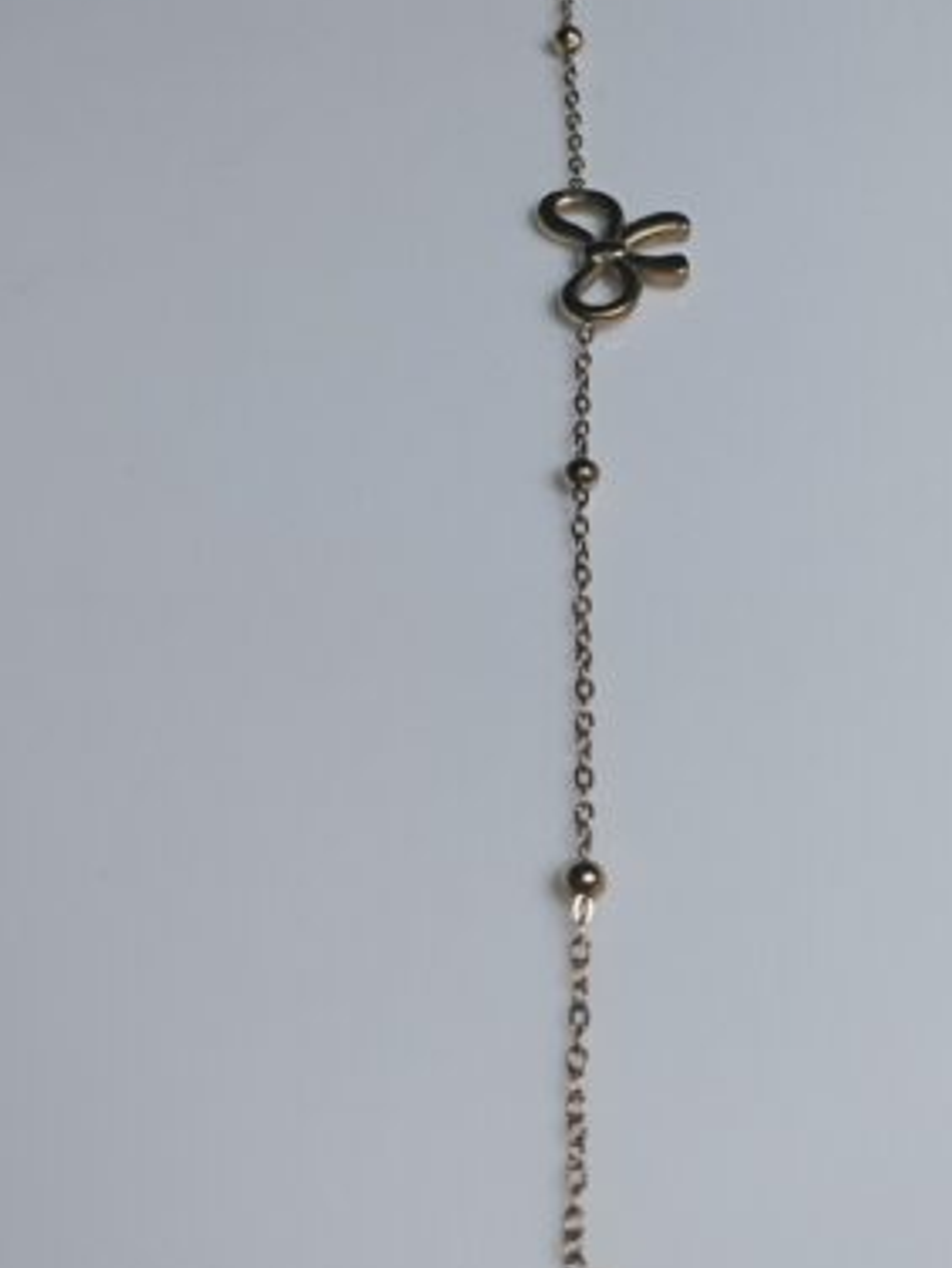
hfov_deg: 34.7
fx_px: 1503
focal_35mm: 41
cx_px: 669
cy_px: 479
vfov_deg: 45.4
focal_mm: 3.98
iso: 64
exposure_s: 1/202
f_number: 2.8
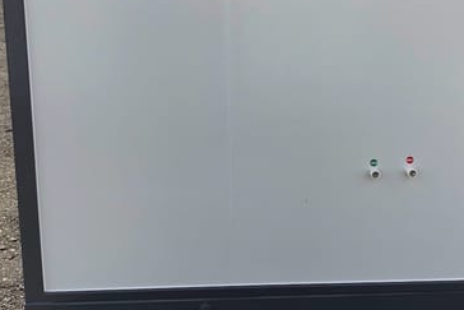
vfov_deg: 32.8
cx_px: 242
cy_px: 80
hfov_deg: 48.4
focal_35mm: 40
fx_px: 516
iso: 20
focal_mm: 3.99
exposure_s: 1/1600
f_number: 1.8
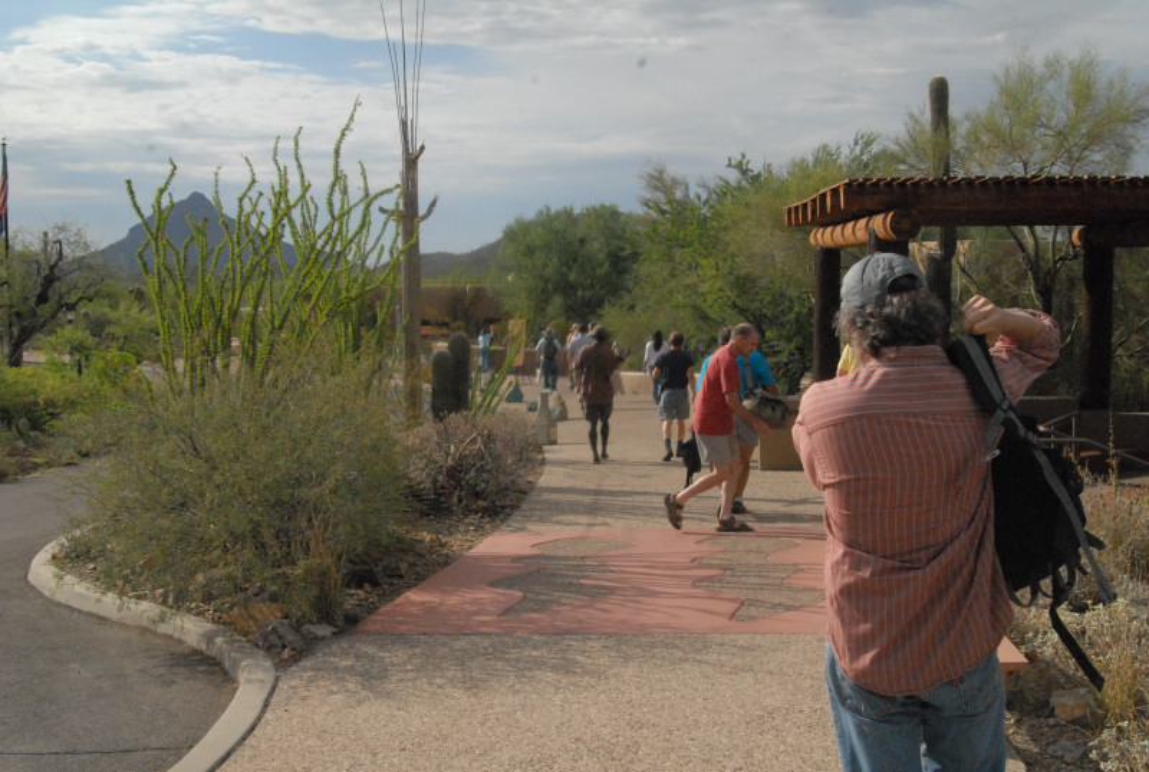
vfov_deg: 32.0
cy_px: 386
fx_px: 1343
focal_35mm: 42
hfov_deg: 46.3
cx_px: 574
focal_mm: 28
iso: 1600
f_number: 18
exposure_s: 1/1250
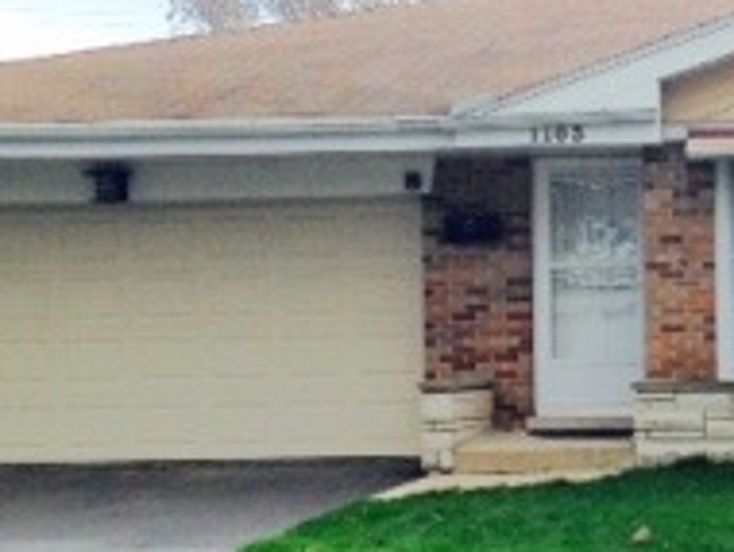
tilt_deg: -1.6
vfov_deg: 13.4
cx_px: 742
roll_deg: +0.7
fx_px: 2357
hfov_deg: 17.3
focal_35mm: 111
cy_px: 359
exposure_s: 1/1261
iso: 50
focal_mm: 4.12
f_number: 2.4
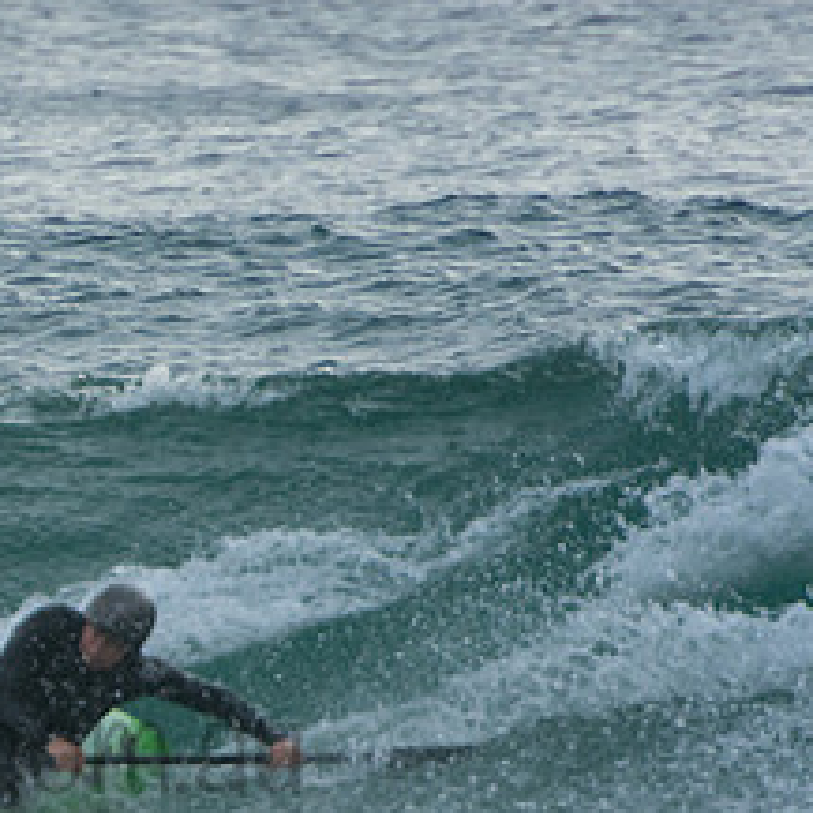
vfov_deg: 1.3
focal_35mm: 1364
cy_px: 706
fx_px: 36244
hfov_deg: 1.3
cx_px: -94
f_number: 5.6
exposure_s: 1/1000
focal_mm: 400
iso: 360
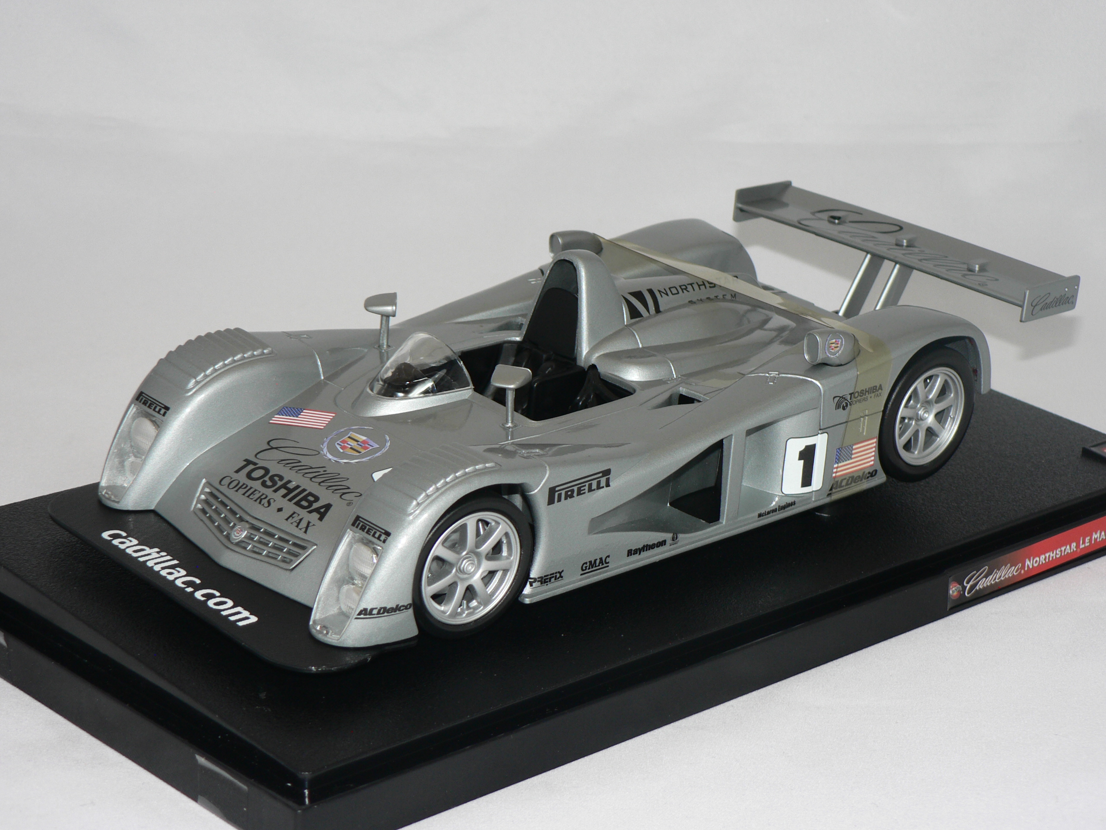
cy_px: 415
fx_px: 2428
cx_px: 553
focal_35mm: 76
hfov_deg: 25.7
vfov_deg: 19.4
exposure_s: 1/60
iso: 80
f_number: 3.2
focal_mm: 12.6
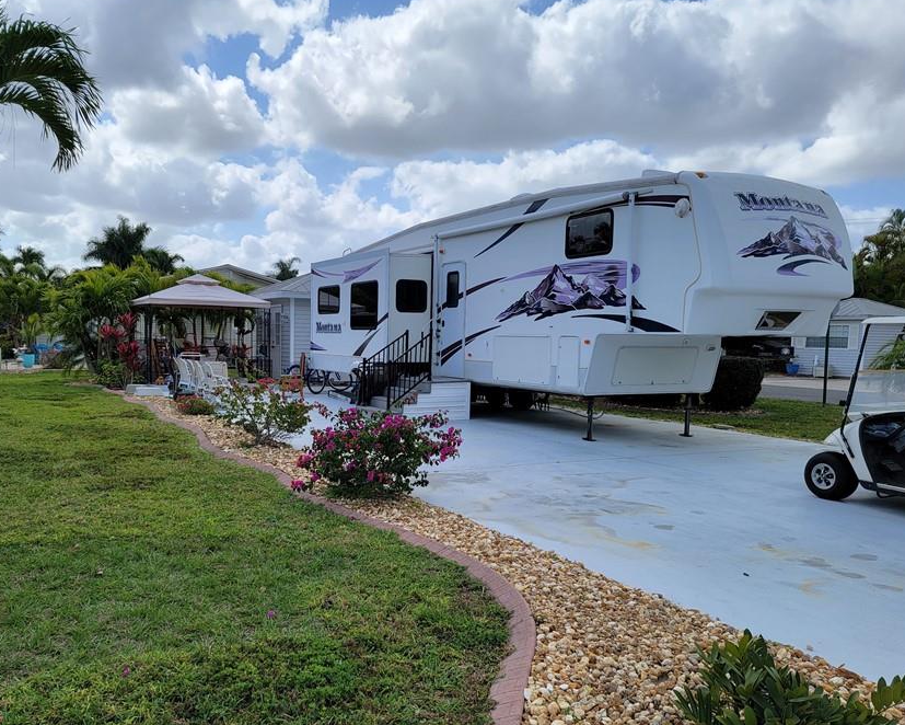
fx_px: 777
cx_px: 395
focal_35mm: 29
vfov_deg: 49.9
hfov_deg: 60.2
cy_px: 411
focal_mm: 6.7
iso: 16
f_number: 1.8
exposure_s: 1/1135
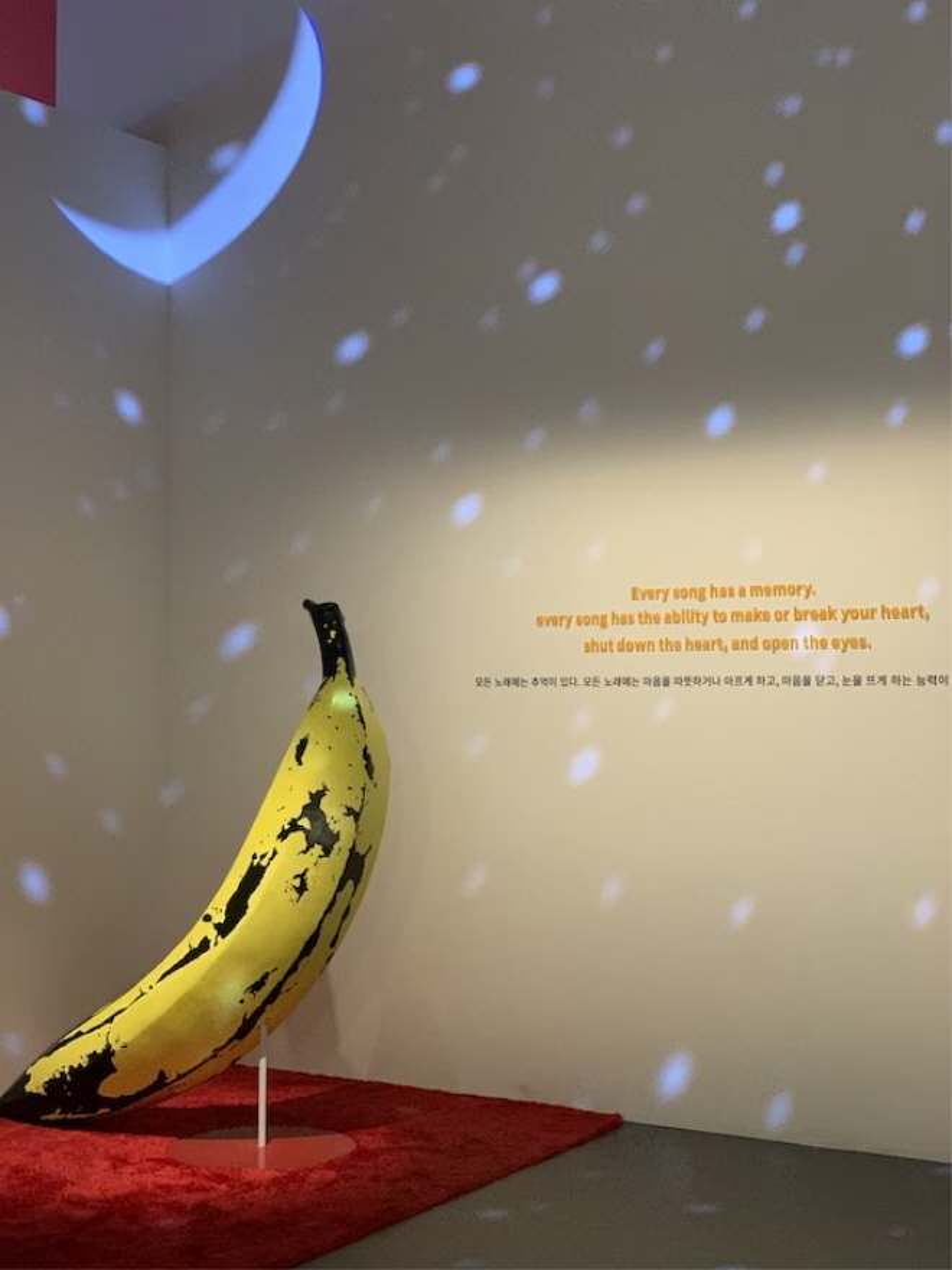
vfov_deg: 36.8
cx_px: 476
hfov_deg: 28.0
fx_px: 1907
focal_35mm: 52
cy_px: 635
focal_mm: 6
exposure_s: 1/40
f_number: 2.4
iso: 320
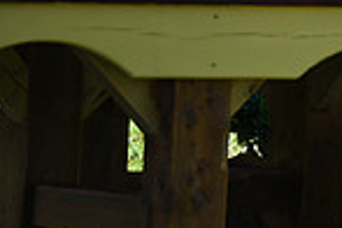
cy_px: -147
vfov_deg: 1.7
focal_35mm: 789
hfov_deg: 2.6
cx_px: 668
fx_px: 7495
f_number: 5
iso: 250
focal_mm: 200
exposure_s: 1/1000
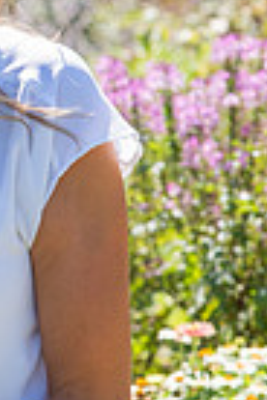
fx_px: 3337
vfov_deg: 6.9
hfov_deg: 4.6
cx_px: -125
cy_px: 119
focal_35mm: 300
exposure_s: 1/500
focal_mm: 92
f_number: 5.6
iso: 320
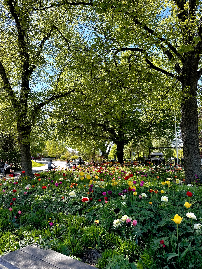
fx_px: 187
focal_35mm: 24
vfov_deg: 71.6
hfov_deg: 56.8
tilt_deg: +6.5
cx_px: 101
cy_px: 134
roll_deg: -0.1
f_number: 1.78
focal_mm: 6.86
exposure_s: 1/910
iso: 80
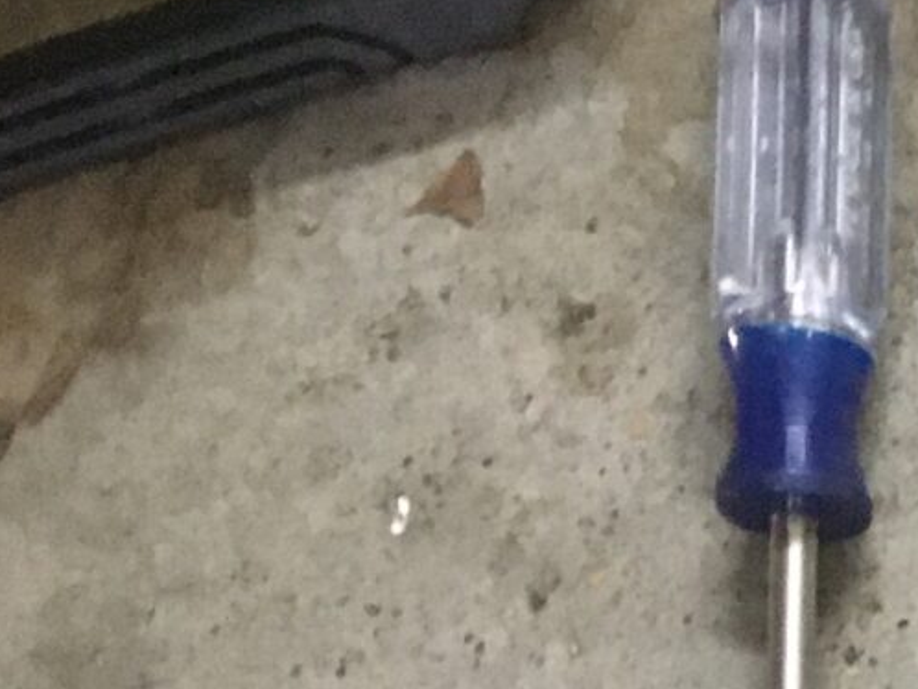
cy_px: 1369
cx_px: 2234
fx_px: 3953
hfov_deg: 11.1
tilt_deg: -81.8
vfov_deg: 9.3
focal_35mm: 149
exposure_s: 1/24
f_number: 2.2
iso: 200
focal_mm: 4.15
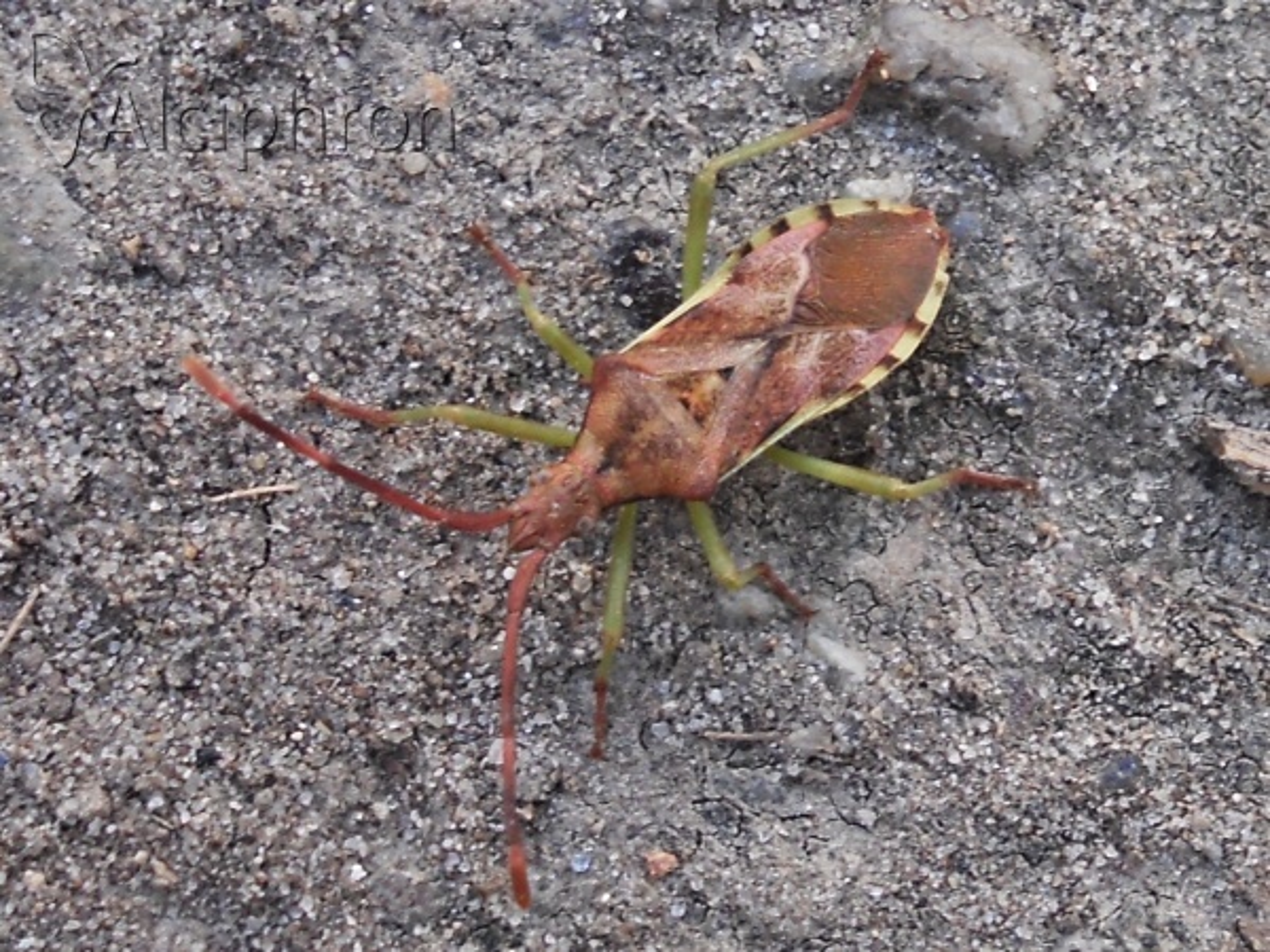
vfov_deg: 44.2
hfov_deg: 56.8
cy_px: 476
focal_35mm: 32
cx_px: 635
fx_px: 1174
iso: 80
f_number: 3.5
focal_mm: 5.8
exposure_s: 1/50
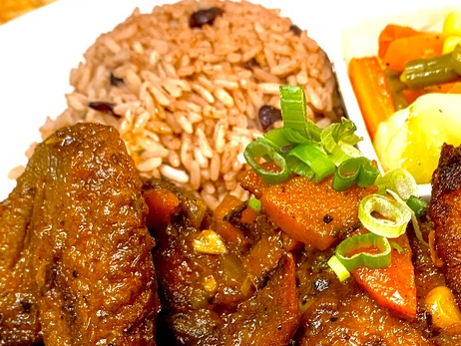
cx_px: 314
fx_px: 799
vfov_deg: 23.3
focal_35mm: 60
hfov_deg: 31.9
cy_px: 359
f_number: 1.8
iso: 64
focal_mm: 4.25
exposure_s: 1/60
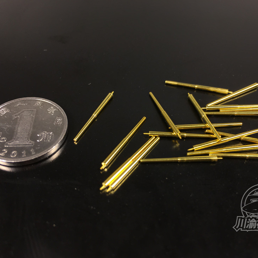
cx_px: 147
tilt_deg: -48.9
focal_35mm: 35
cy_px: 130
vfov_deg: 47.2
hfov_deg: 47.1
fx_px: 295
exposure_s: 1/100
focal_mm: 4.15
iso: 40
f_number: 2.2
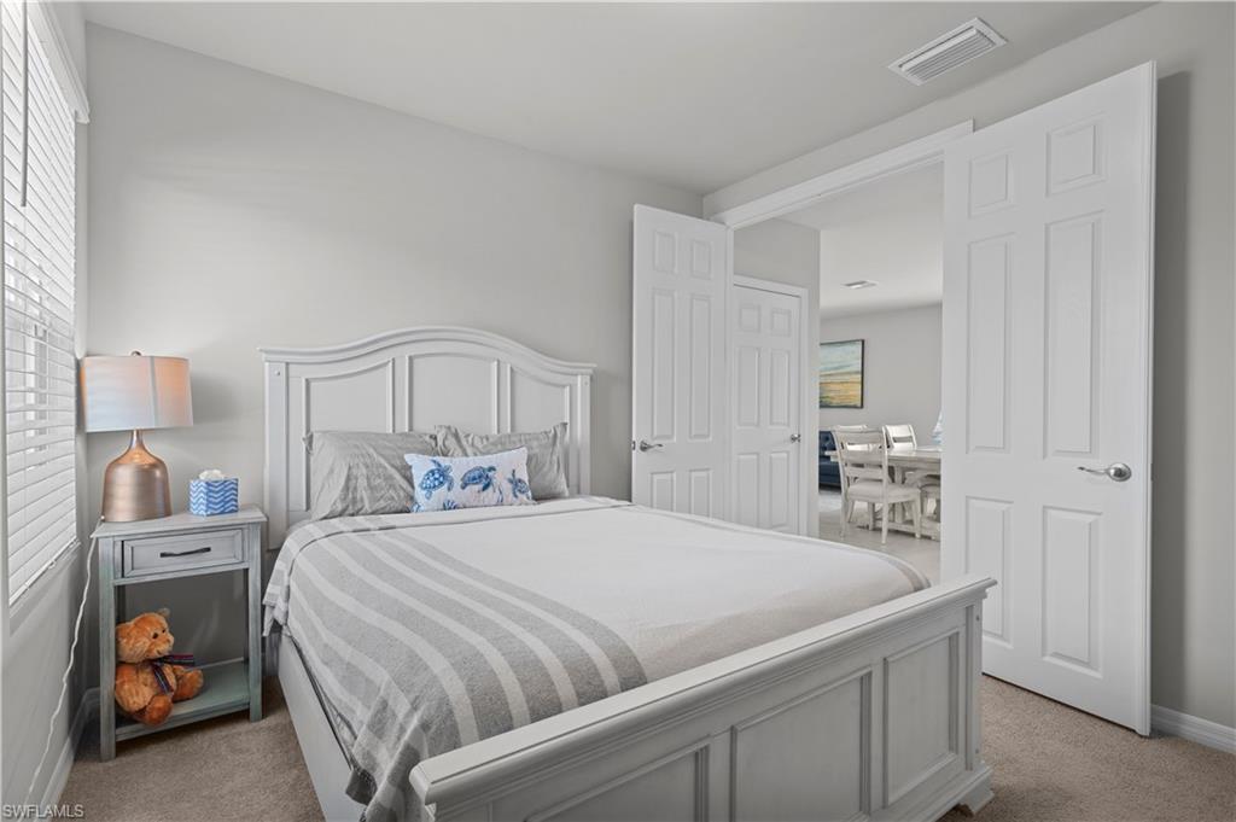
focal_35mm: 16
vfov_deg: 73.7
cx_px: 618
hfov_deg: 96.8
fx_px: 549
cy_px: 411
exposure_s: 1/2
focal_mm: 16
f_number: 10
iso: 320
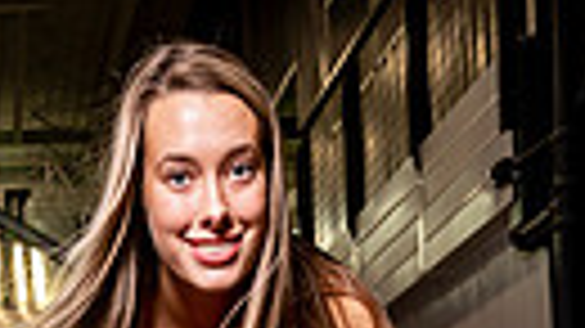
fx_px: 1458
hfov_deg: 22.5
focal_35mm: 94
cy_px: 917
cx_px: 162
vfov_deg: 10.2
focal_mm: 26
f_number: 5.6
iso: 100
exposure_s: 1/125
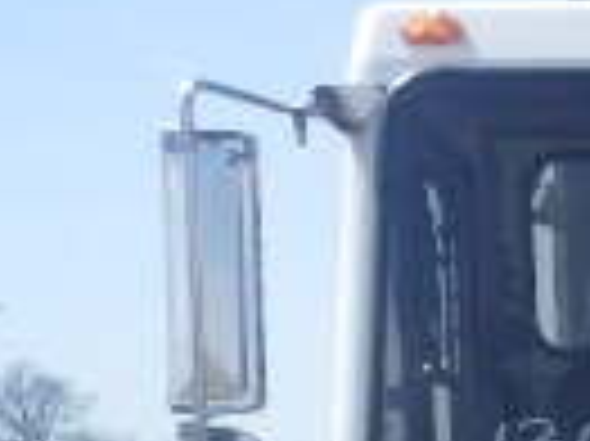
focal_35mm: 122
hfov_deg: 14.2
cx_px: 1072
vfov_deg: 11.6
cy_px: 657
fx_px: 2077
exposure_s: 1/1250
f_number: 2.8
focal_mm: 4.5
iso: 125
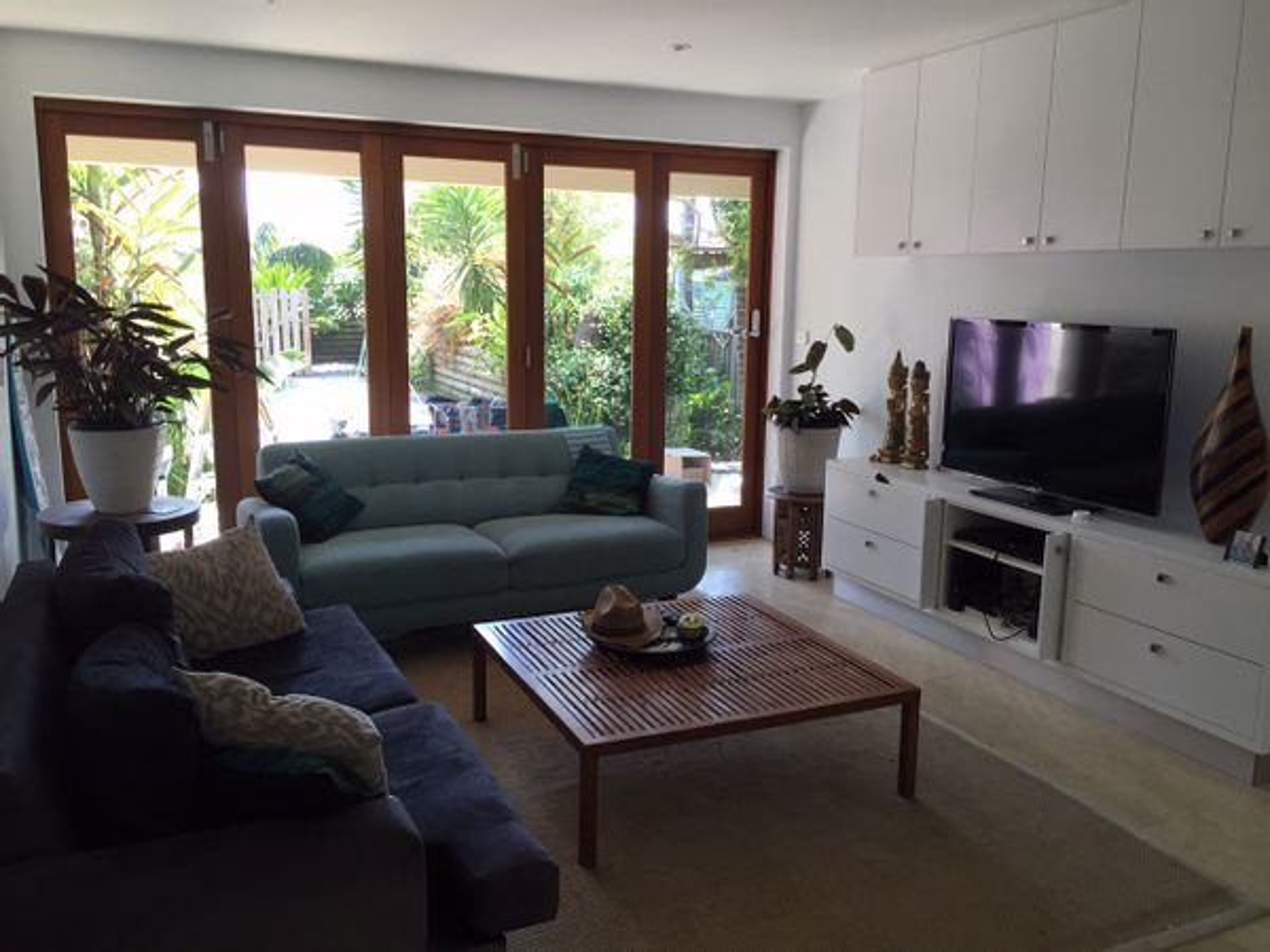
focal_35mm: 29
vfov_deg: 48.2
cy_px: 476
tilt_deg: -11.5
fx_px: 1064
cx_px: 635
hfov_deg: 61.7
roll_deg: -0.6
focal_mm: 4.15
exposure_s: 1/120
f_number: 2.2
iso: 50
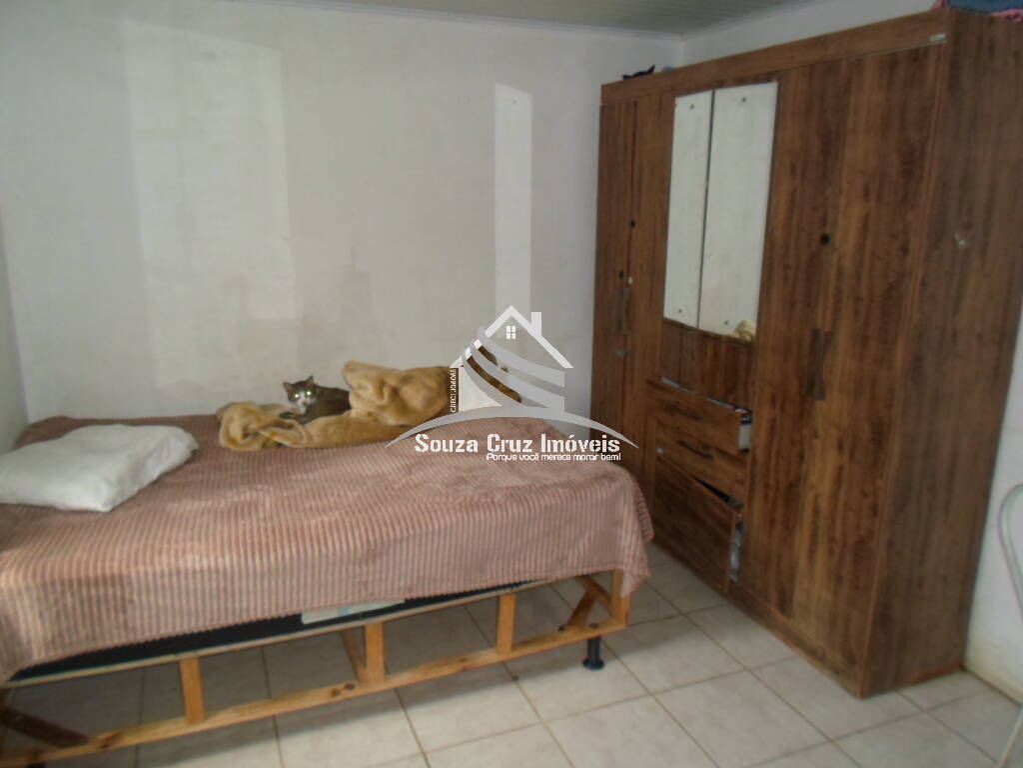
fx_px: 739
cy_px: 384
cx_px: 512
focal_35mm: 25
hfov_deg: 69.4
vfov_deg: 54.9
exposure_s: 1/30
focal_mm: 4.5
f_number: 2.5
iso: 100
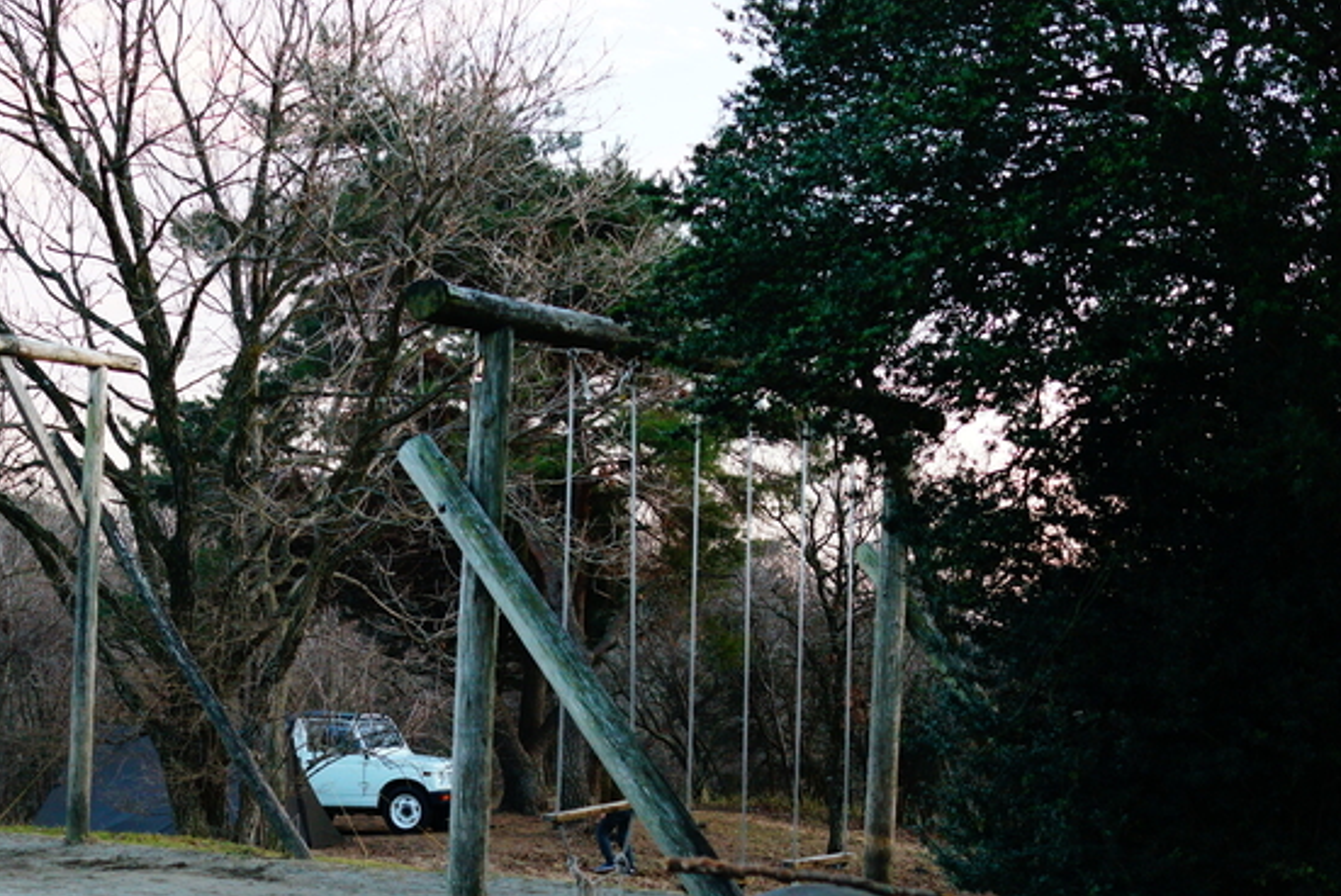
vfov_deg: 20.7
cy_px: 724
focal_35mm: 65
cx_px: 299
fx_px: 2422
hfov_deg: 30.3
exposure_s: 1/100
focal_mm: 35
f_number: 2.5
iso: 1600
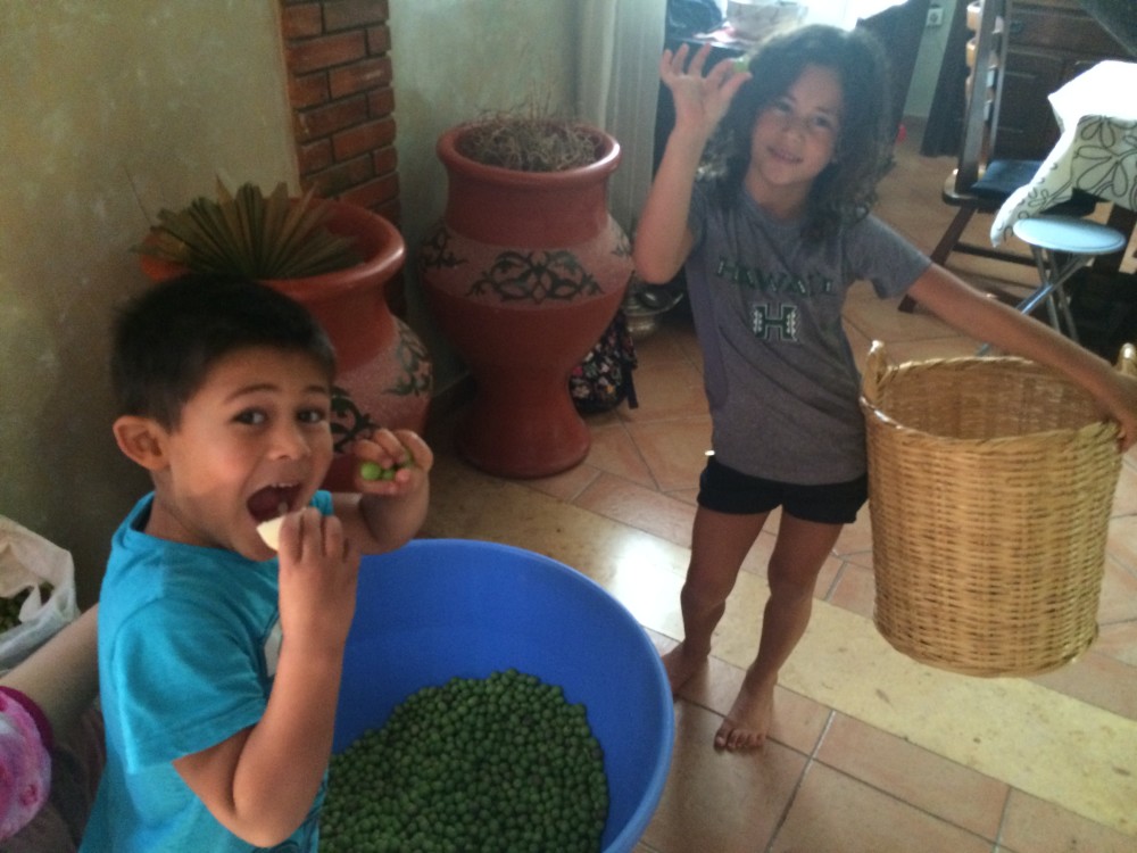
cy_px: 426
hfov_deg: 60.0
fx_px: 985
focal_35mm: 30
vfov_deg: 46.8
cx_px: 568
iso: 320
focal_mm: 4.12
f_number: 2.2
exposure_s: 1/20
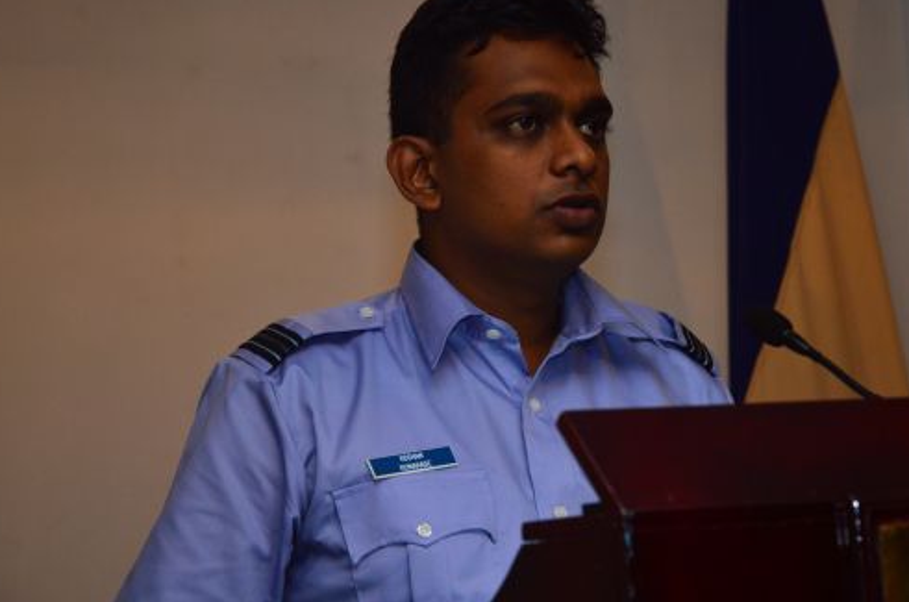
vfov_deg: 9.9
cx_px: 528
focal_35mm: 138
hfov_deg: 14.9
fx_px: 3467
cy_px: 261
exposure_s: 1/80
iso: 400
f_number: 5.3
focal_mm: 75
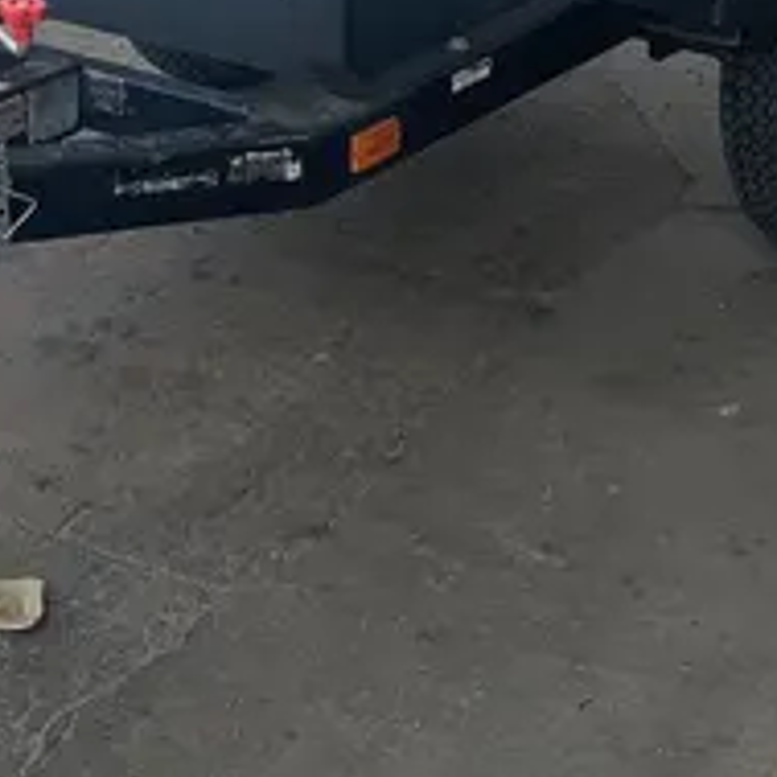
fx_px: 2260
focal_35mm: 89
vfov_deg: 18.3
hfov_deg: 19.3
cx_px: 173
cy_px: -216
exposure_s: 1/1011
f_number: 1.8
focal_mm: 4.25
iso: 25
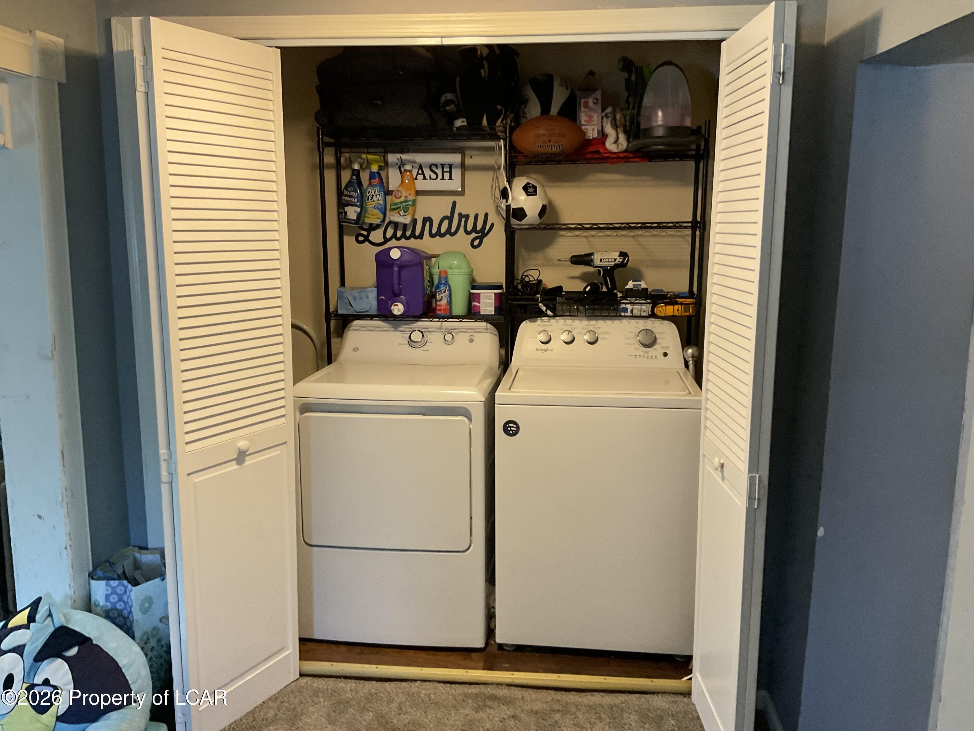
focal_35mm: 29
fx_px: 816
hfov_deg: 61.7
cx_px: 487
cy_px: 366
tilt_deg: -10.9
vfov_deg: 48.2
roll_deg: +0.8
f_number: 1.8
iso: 200
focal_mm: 3
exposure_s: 1/60
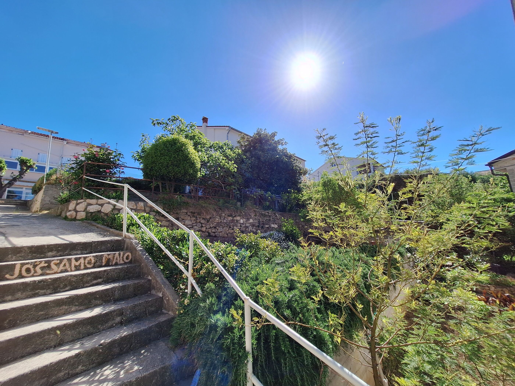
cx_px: 258
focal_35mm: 13
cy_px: 193
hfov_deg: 106.2
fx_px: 193
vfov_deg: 89.9
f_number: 2.2
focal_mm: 1.74
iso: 40
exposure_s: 1/2857
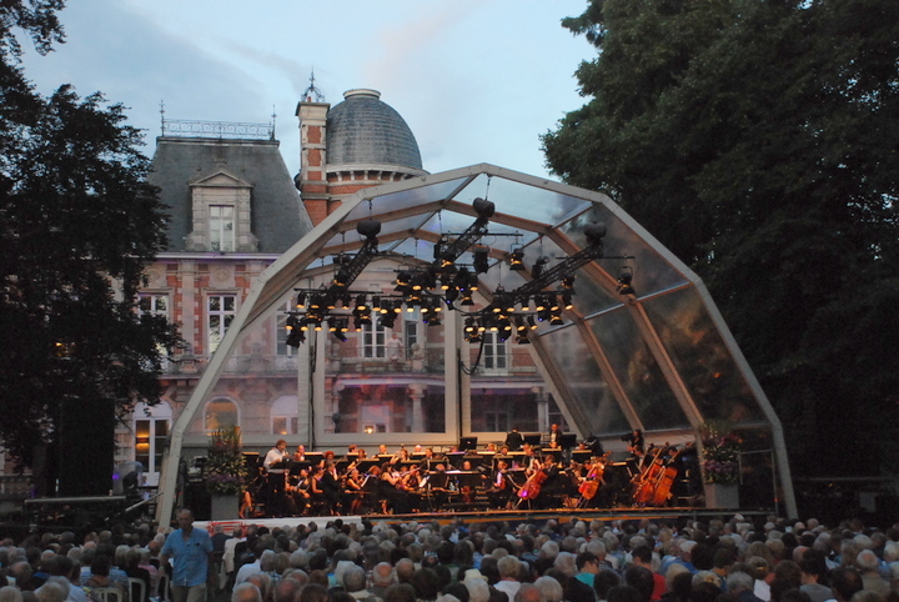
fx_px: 1425
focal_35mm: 57
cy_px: 301
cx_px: 450
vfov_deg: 23.8
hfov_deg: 35.0
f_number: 4.5
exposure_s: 1/200
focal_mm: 38
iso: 1600
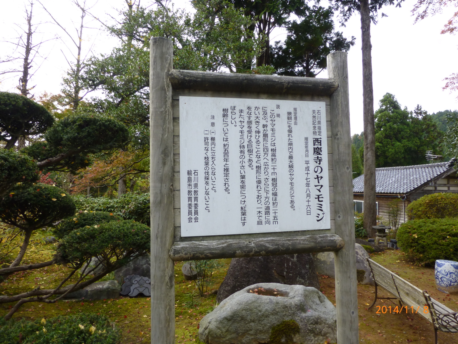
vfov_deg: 56.8
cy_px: 172
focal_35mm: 24
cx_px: 229
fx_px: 318
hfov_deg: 71.6
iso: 100
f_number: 4
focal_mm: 4.3
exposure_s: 1/125
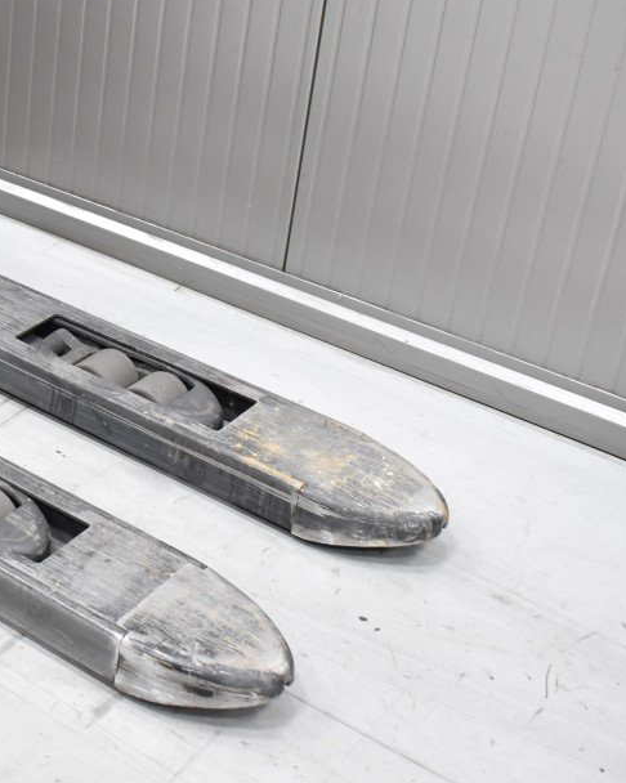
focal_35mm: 64
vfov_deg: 29.5
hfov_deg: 21.9
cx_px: -143
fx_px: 1481
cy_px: 279
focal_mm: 23
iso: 1600
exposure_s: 1/25
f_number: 5
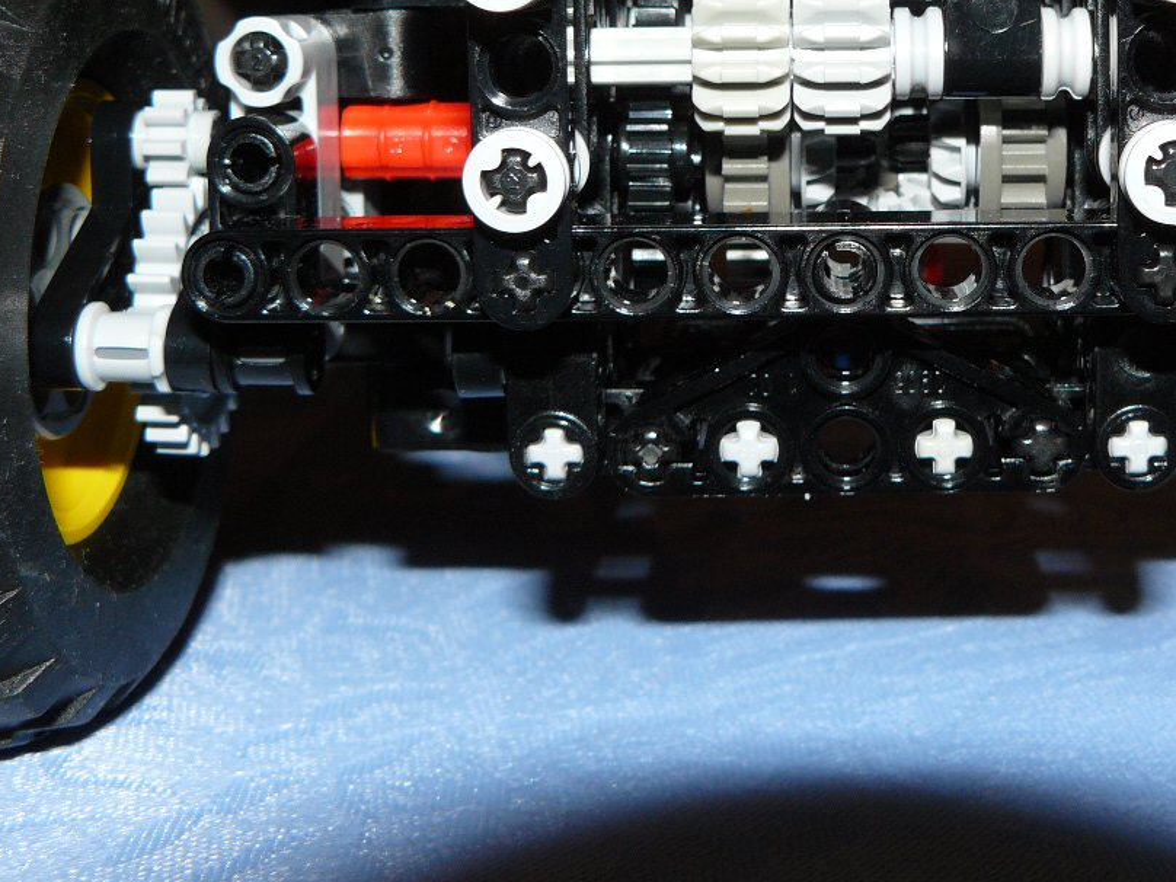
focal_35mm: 57
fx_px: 1936
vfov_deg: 25.3
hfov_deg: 33.3
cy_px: 207
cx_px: 827
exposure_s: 1/25
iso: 100
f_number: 4
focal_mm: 6
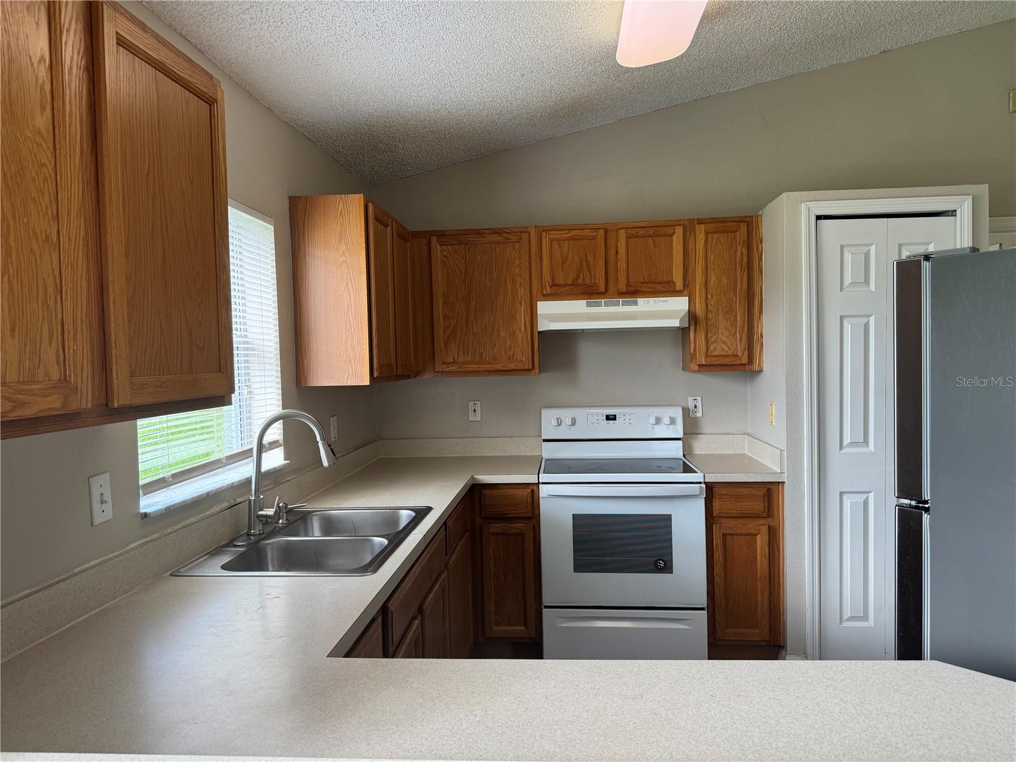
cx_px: 508
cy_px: 381
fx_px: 704
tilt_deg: -2.3
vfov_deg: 56.8
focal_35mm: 24
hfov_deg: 71.6
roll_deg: +1.0
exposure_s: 1/120
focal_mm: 6.76
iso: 125
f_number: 1.78
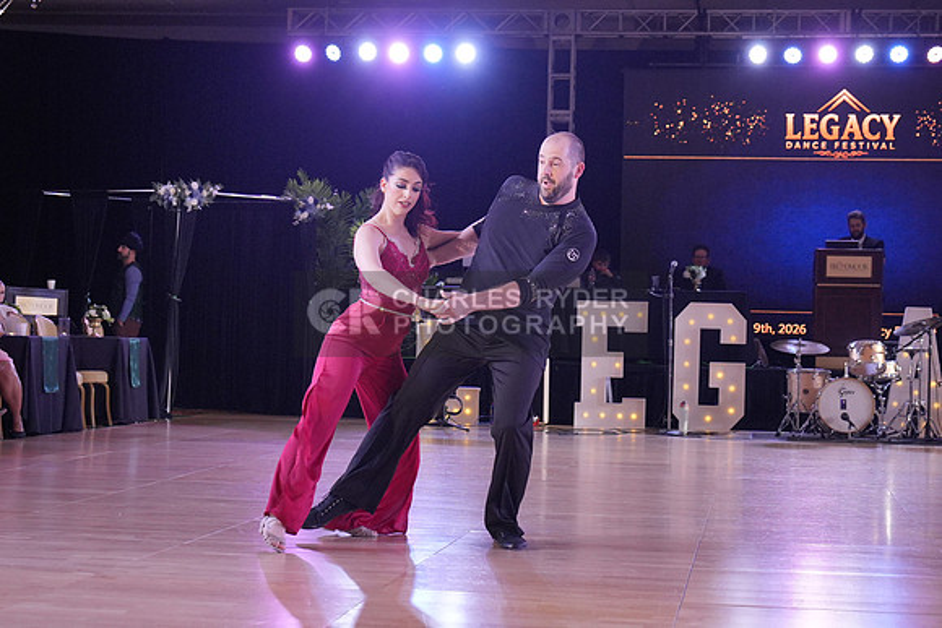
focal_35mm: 73
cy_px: 314
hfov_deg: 27.7
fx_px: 1911
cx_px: 471
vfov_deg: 18.7
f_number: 4
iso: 2000
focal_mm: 49
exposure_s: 1/500
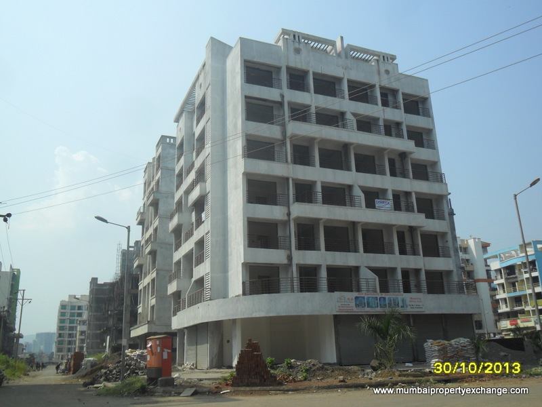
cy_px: 204
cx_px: 271
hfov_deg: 56.8
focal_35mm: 32
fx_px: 501
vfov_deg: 44.2
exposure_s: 1/180
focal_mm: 5.7
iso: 100
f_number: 9.4
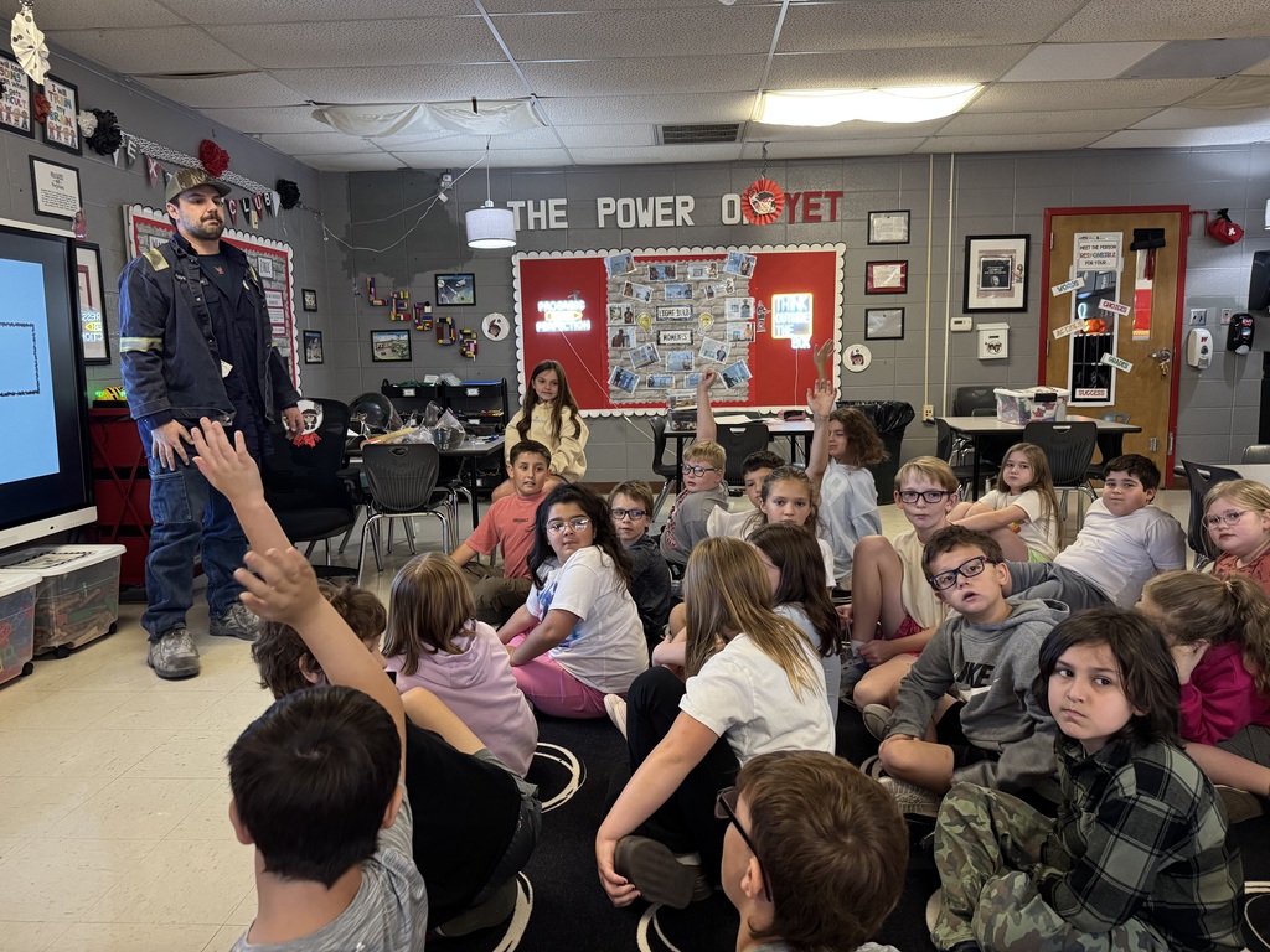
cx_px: 635
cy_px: 476
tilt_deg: -7.9
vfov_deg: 56.8
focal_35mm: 24
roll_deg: +1.0
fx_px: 881
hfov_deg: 71.6
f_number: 1.78
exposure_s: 1/60
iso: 400
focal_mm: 6.76
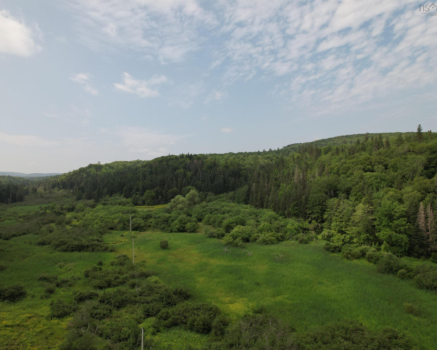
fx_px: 323
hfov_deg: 67.7
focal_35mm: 25
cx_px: 184
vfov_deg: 56.8
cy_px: 175
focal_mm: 8.38
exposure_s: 1/80
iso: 100
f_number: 2.8
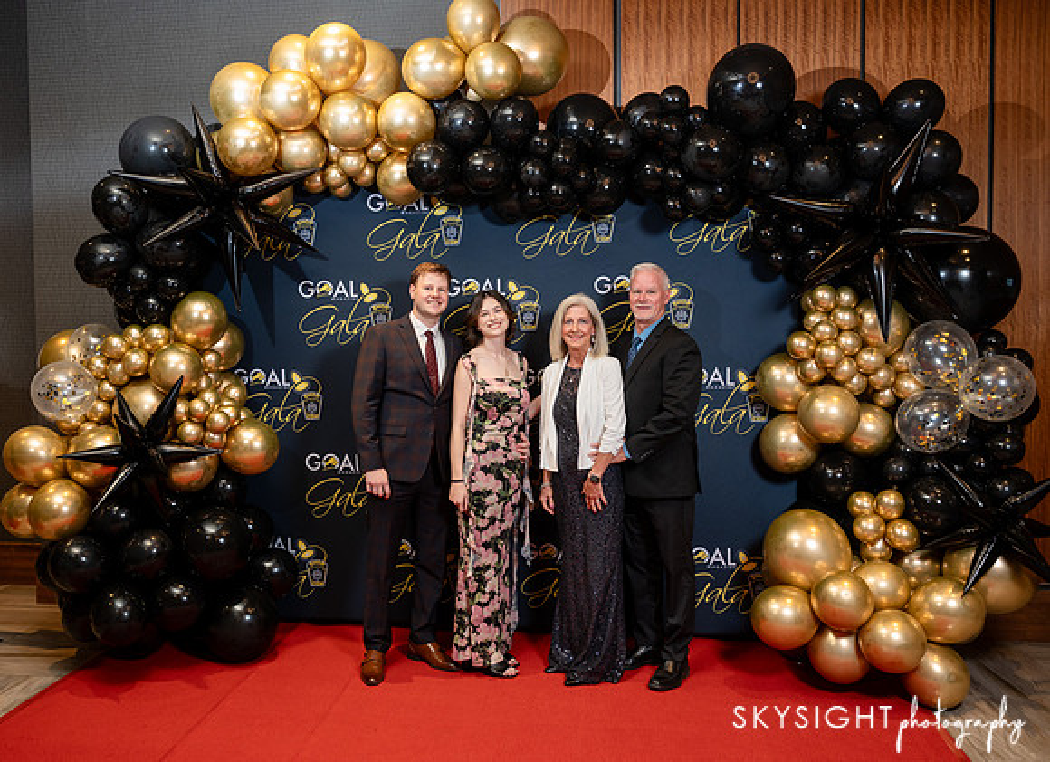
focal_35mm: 32
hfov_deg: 57.6
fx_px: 951
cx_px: 449
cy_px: 361
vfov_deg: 43.7
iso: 1000
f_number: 3.2
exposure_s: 1/200
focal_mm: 28
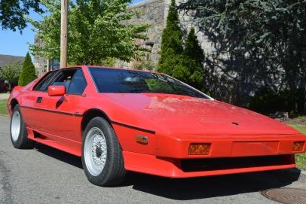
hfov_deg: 45.4
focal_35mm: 43
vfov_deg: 31.2
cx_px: 152
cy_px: 107
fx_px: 366
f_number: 8
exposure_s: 1/250
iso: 125
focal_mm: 26
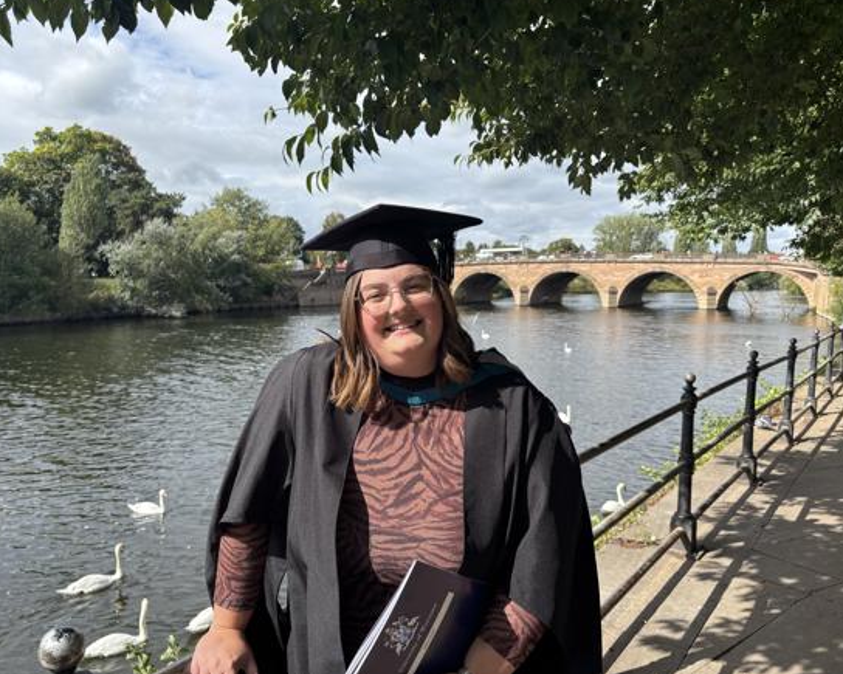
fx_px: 698
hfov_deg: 62.2
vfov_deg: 51.5
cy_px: 327
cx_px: 400
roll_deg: -0.2
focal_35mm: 28
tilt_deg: -4.4
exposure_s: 1/2342
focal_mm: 5.96
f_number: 1.6
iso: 50
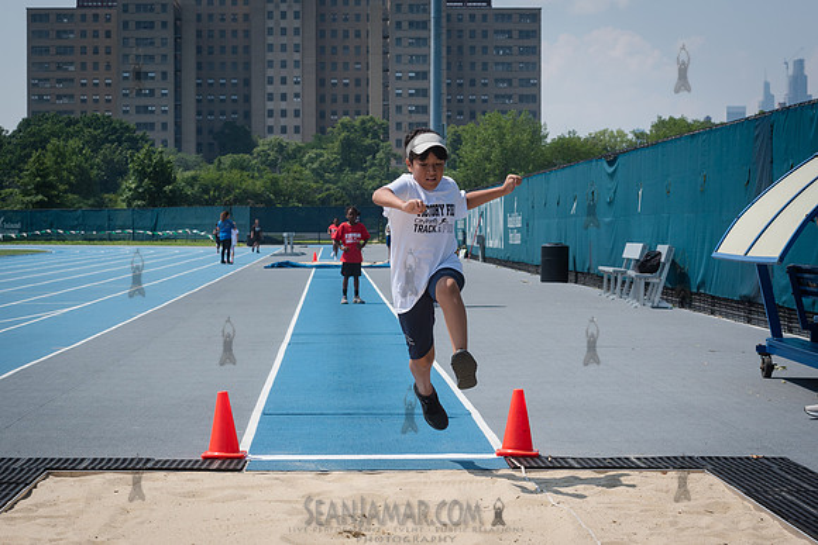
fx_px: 2182
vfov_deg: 14.3
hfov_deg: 21.2
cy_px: 283
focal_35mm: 96
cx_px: 386
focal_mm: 80
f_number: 8
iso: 400
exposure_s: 1/1000
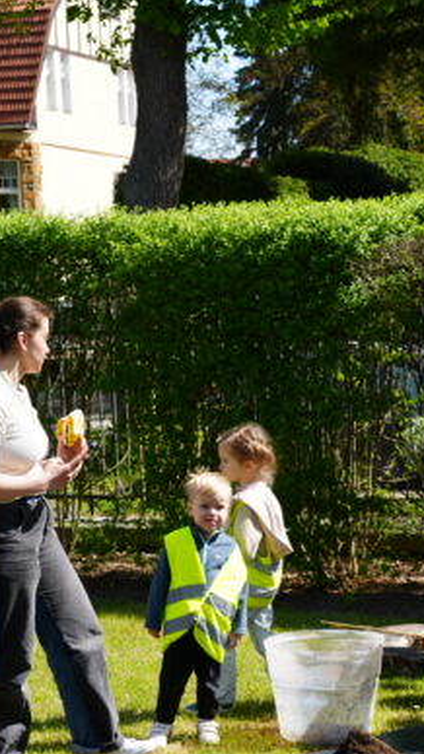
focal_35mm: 81
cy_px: 482
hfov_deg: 14.8
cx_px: 368
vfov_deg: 26.1
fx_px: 1620
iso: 100
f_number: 8
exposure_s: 1/125
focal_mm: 40
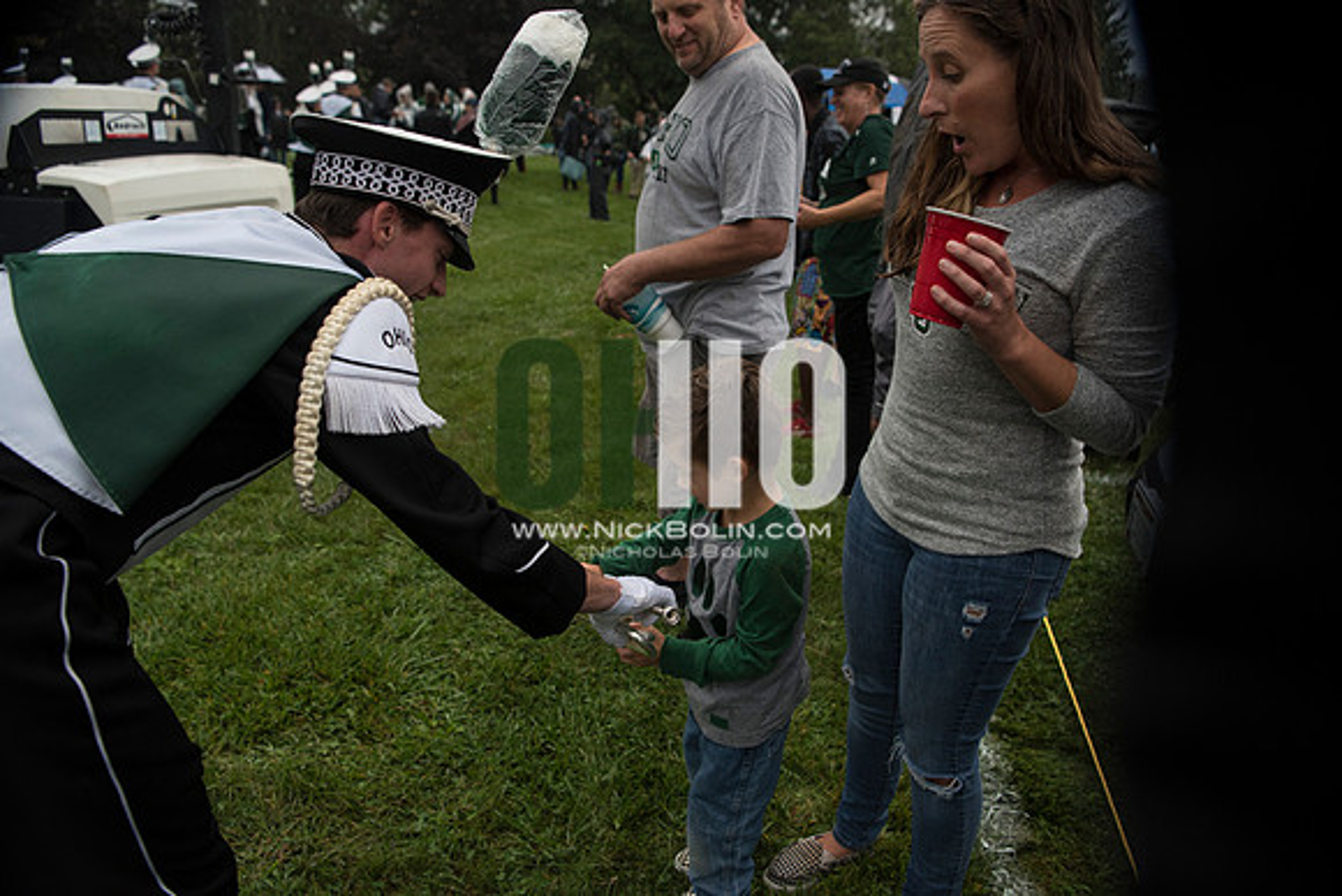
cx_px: 671
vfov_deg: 53.2
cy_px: 448
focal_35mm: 24
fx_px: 895
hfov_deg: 73.7
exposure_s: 1/1600
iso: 640
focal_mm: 24
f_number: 3.5
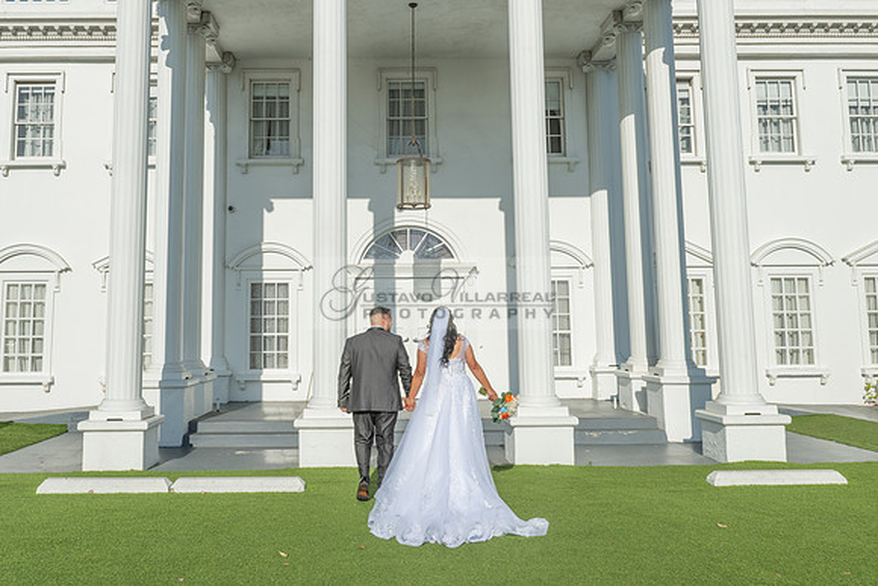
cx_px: 373
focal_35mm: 32
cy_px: 238
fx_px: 784
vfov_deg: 40.8
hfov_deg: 58.2
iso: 200
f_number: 16
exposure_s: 1/200
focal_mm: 24
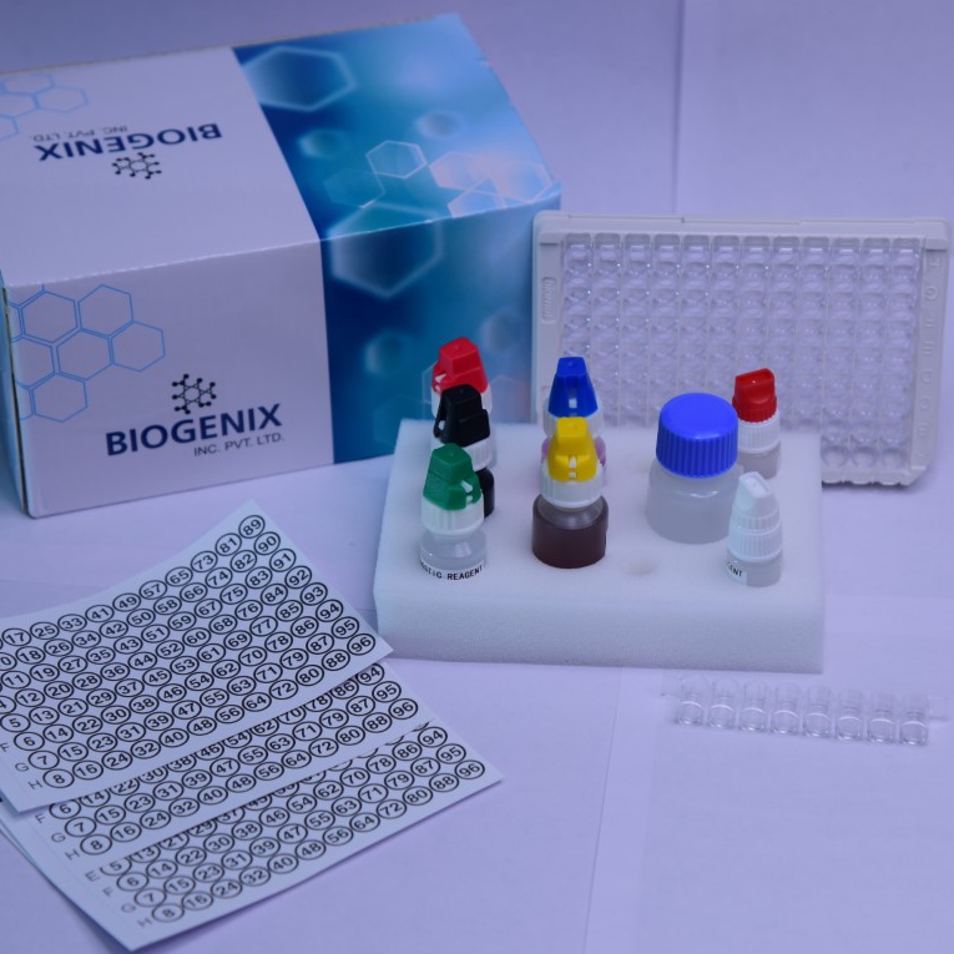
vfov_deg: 15.8
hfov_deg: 15.8
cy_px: 478
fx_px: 3430
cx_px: 532
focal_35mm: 110
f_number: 5.6
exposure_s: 1/160
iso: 250
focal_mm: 86
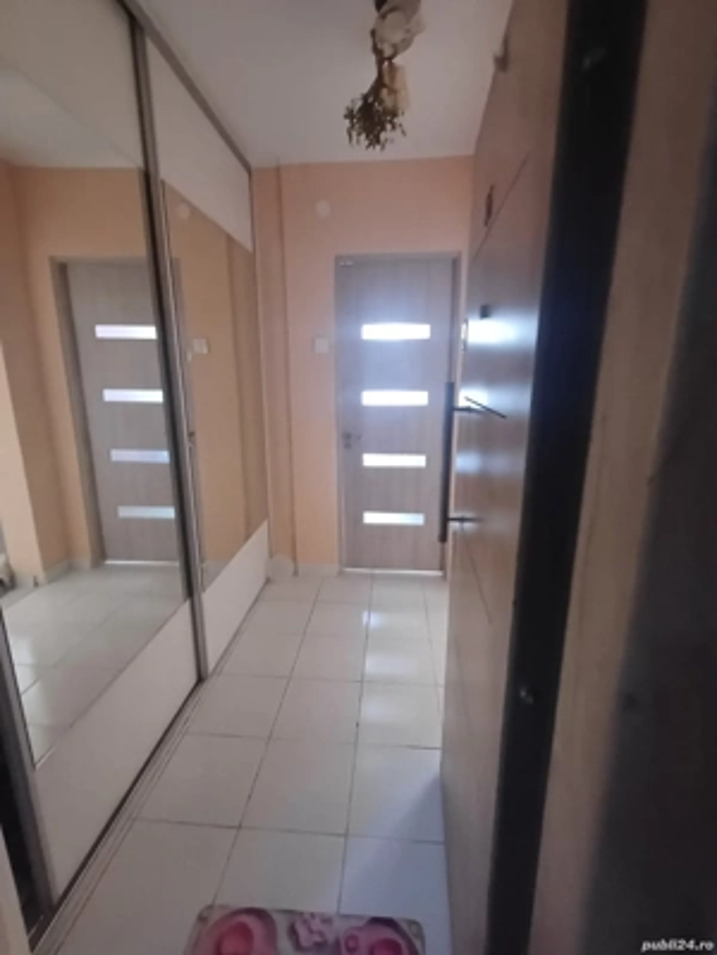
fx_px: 442
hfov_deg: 78.1
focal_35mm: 16
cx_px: 358
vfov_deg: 94.5
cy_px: 478
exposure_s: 1/17
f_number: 2.2
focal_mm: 1.64
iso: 640
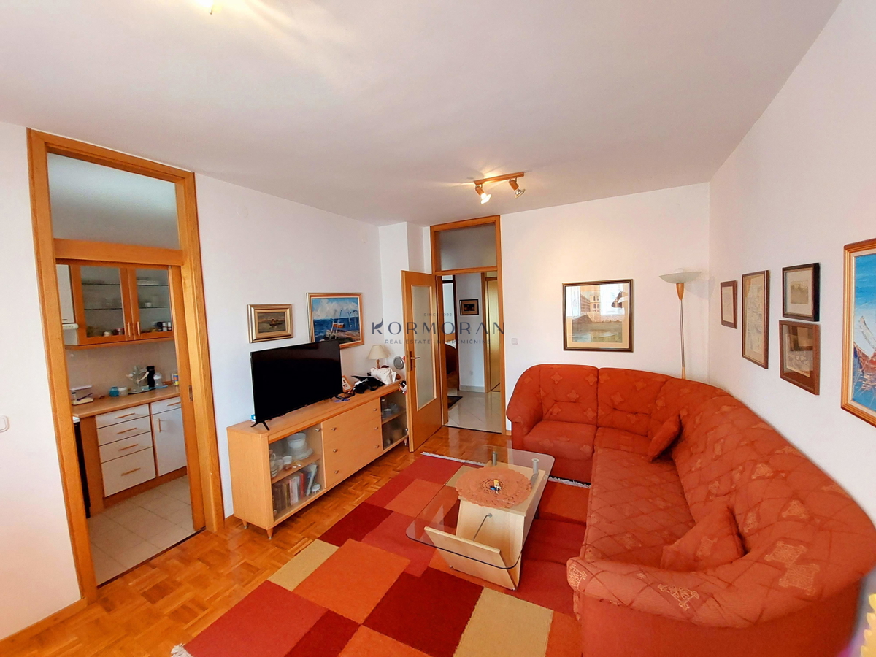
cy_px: 328
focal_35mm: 13
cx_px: 438
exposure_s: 1/50
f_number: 2.2
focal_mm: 1.74
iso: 250
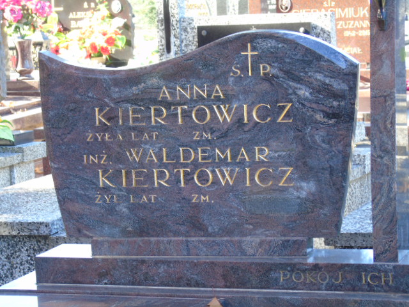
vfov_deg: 12.0
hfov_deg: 15.9
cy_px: 154
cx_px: 204
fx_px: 1465
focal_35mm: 124
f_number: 4.6
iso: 100
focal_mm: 22
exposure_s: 1/30
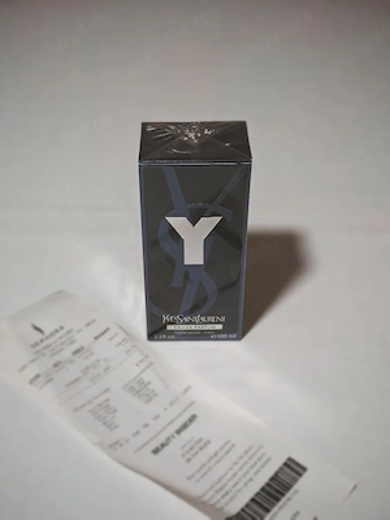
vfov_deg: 39.7
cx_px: 195
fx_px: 721
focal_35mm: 48
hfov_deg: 30.3
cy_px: 260
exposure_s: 1/100
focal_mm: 6.12
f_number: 1.9
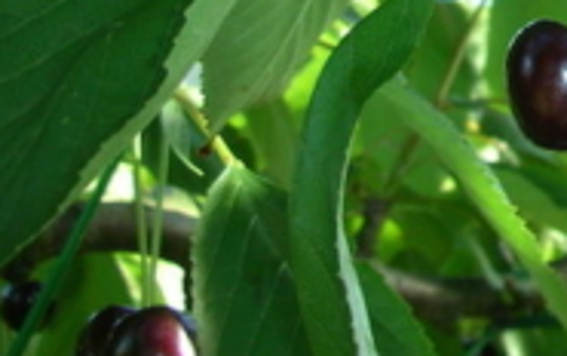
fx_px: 1856
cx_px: 907
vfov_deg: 10.4
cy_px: -261
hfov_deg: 15.7
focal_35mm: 120
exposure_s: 1/110
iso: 50
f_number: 3
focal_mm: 5.8
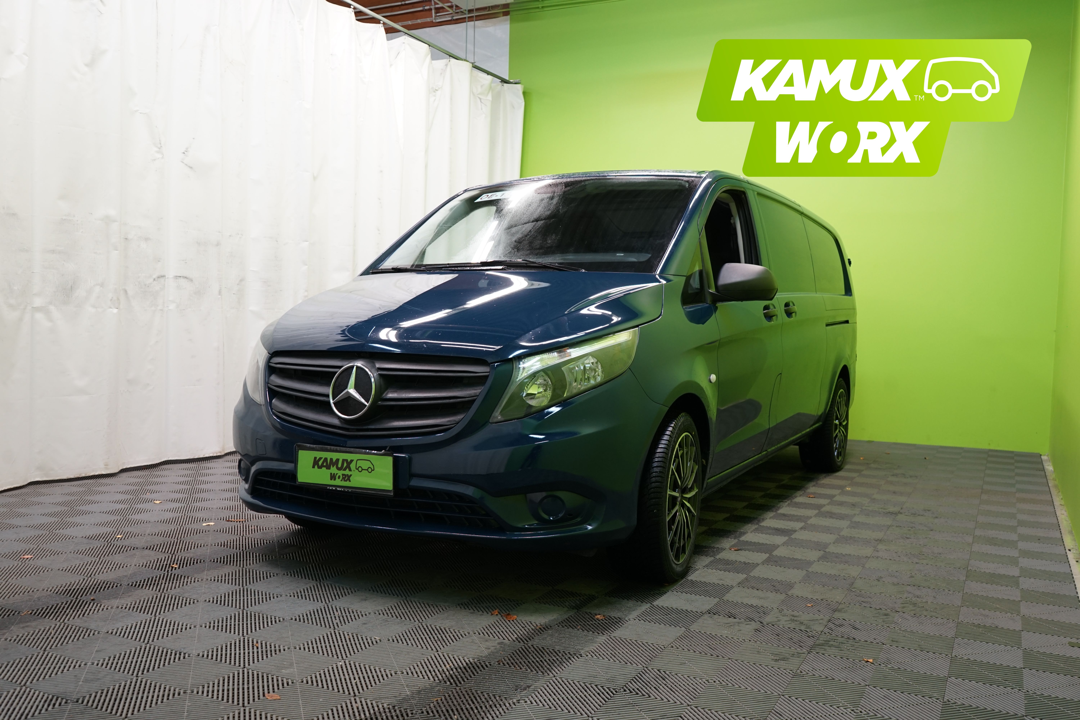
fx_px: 900
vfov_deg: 43.6
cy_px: 360
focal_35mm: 30
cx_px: 540
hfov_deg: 61.9
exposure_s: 1/50
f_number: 5.6
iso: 640
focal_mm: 30
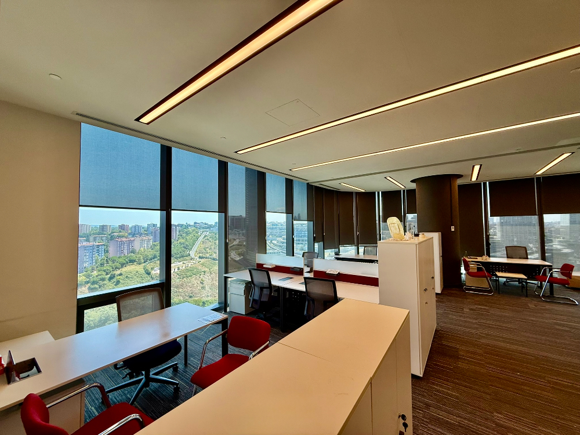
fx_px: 235
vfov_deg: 85.7
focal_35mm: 14
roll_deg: +0.8
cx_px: 290
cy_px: 218
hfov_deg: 102.1
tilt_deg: +2.4
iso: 64
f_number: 2.2
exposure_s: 1/201
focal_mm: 2.22
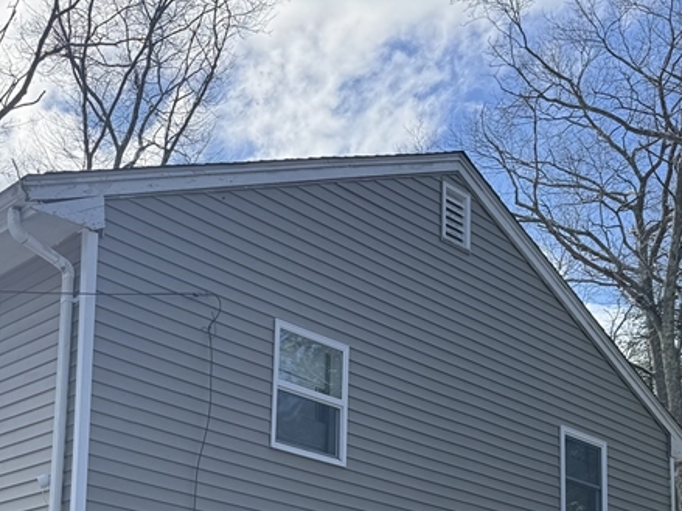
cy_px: 592
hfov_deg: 33.3
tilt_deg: +7.2
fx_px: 1103
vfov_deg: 24.0
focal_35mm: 56
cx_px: 132
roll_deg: -3.0
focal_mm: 6.76
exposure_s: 1/2506
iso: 80
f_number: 1.78
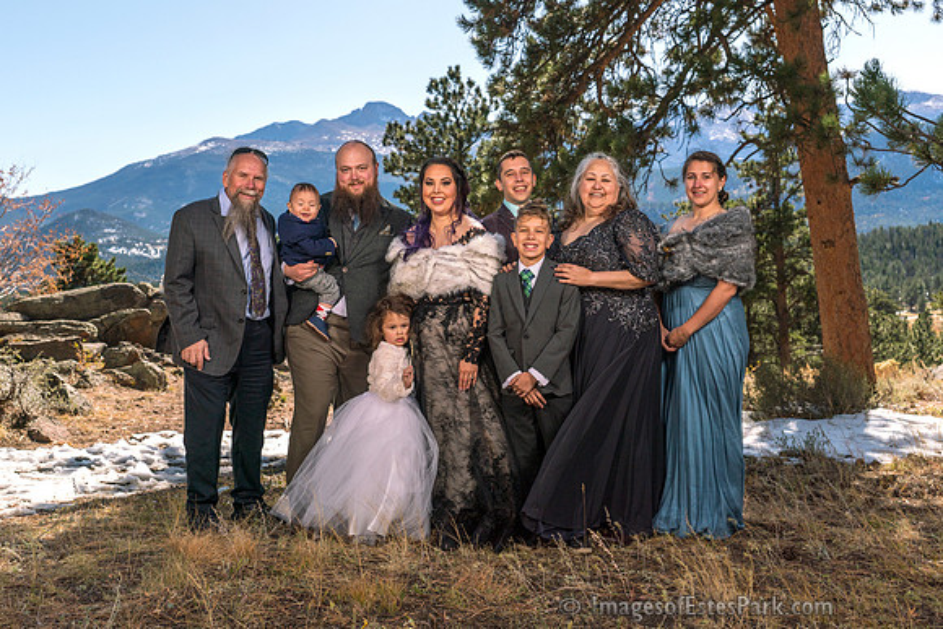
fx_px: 917
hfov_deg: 54.4
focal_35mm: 35
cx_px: 472
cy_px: 314
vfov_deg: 37.9
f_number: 5
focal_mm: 35
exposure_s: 1/2000
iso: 250
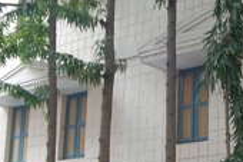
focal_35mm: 100
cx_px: 174
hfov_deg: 20.3
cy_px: 105
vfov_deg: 13.6
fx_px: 674
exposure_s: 1/40
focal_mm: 18
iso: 200
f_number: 4.5
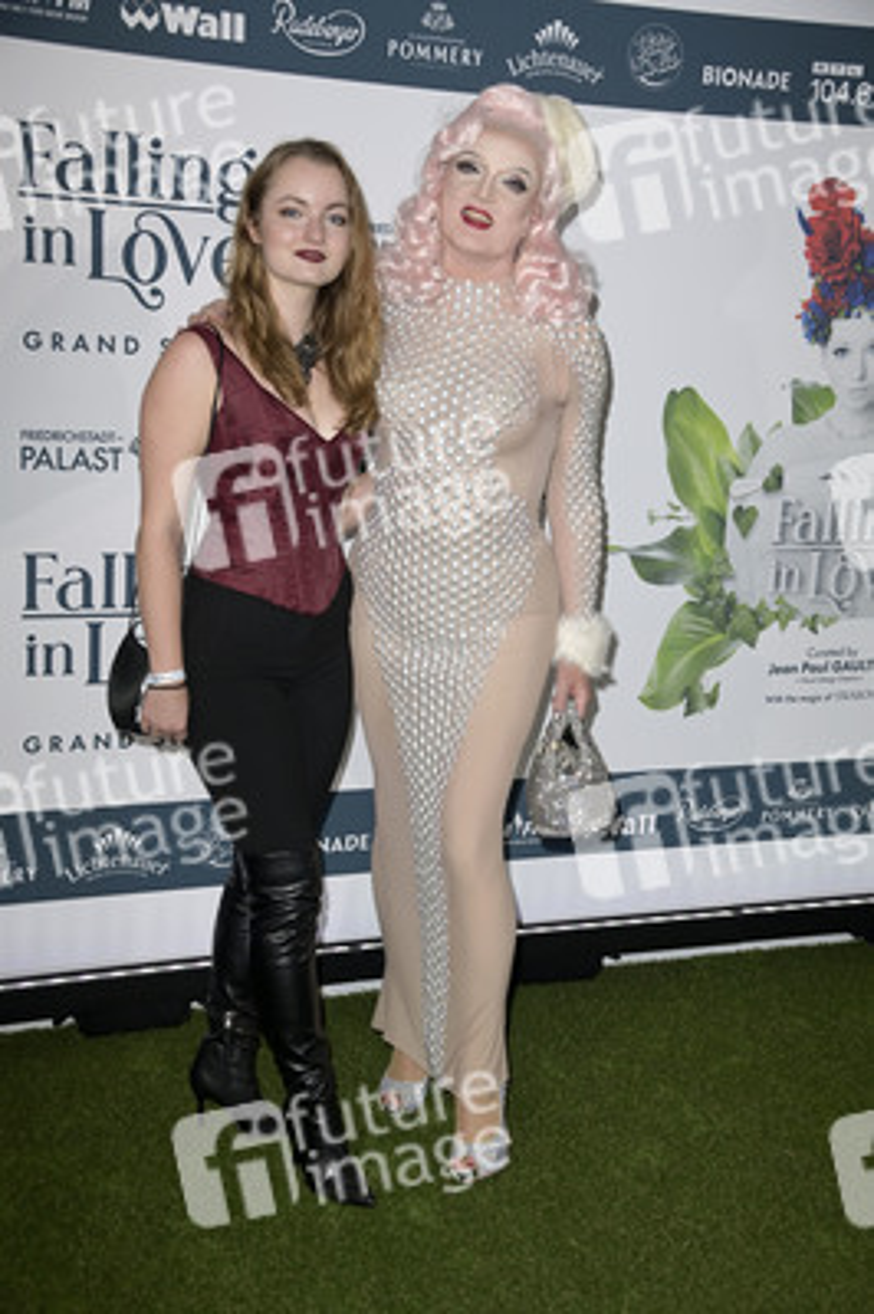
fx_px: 1751
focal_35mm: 48
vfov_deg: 41.1
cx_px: 437
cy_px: 657
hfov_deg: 28.0
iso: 640
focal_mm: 48
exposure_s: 1/250
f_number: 5.6
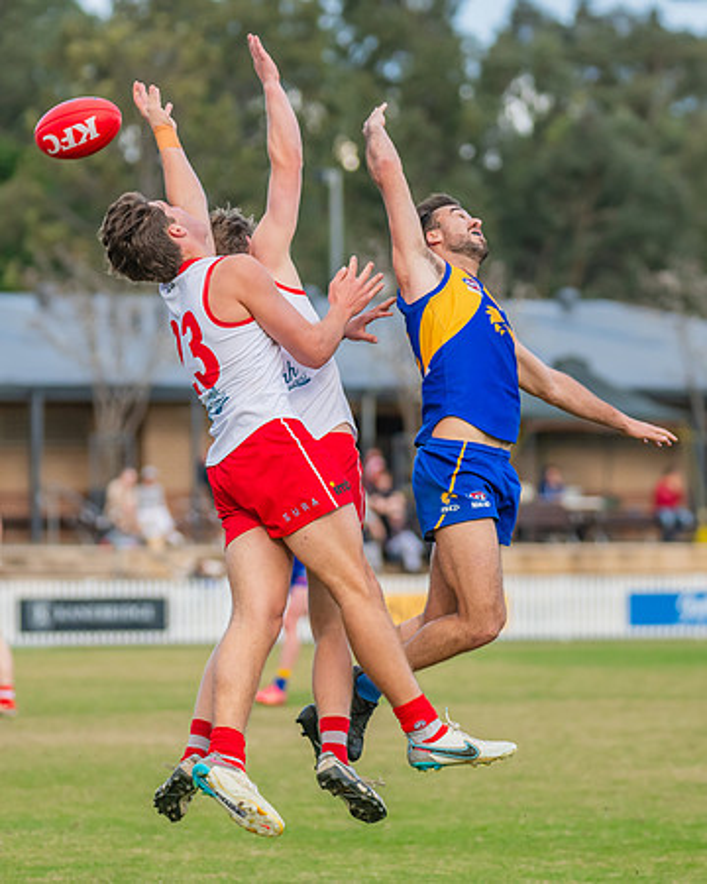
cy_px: 440
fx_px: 8280
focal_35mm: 317
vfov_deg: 6.1
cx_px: 256
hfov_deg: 4.9
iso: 800
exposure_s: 1/1250
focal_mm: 210
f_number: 5
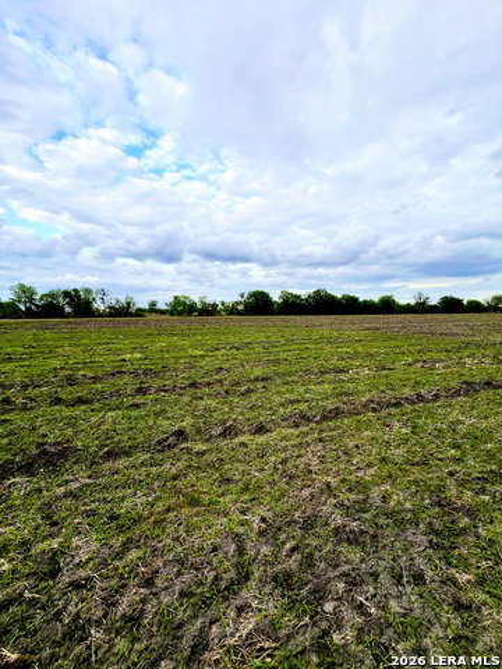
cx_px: 251
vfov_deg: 106.2
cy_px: 334
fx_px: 251
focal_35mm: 13
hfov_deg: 89.9
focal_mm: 1.57
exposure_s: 1/300
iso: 32
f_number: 1.8
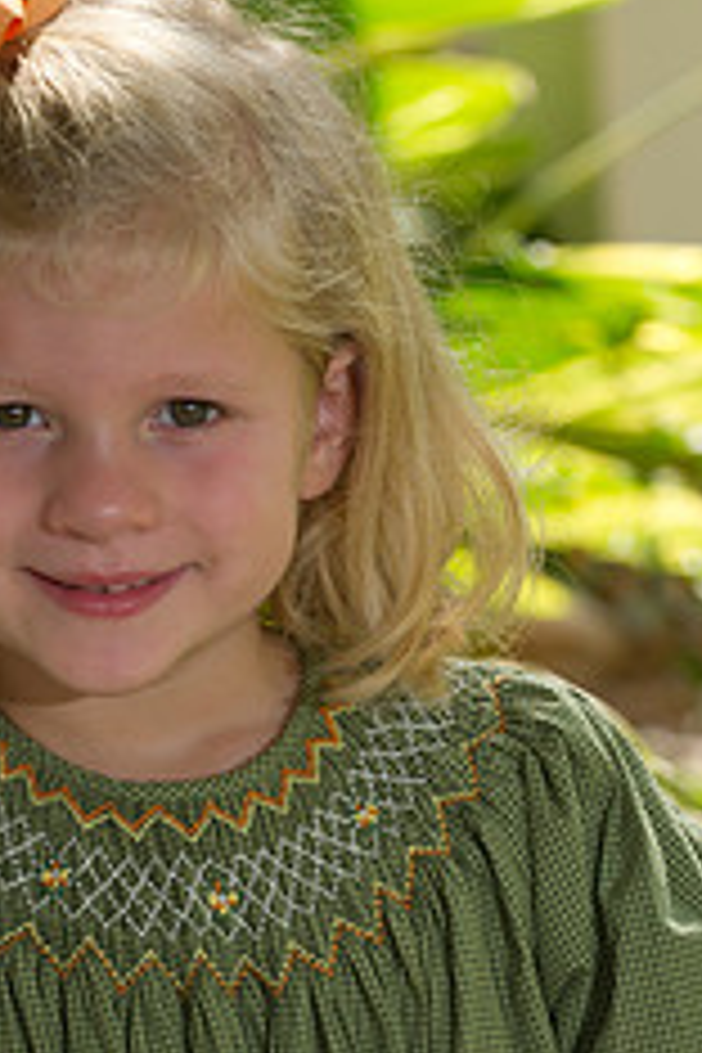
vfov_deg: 7.7
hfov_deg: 5.1
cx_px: 164
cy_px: 630
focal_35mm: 269
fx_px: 7868
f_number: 5.6
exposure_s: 1/200
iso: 320
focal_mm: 140
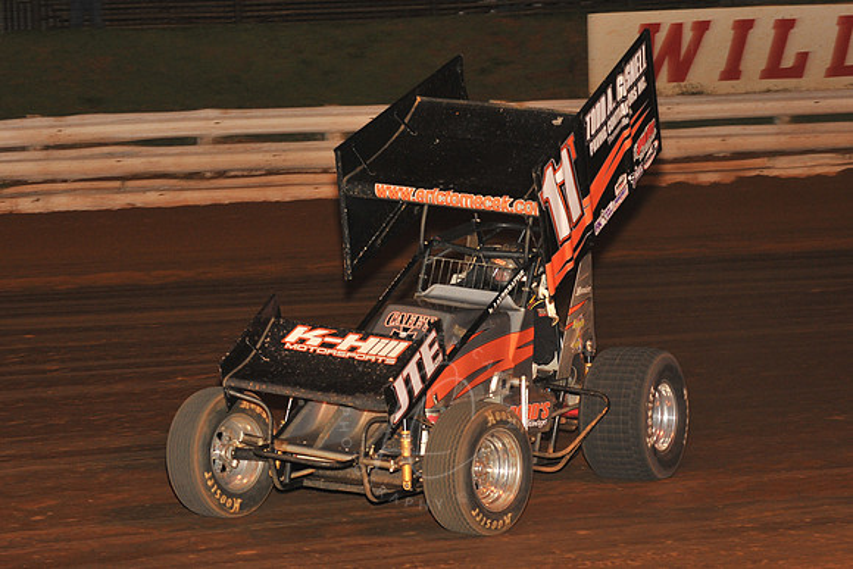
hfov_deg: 19.5
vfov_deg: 13.0
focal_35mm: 105
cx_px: 426
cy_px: 284
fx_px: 2488
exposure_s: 1/320
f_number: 6.3
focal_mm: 105
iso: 1000
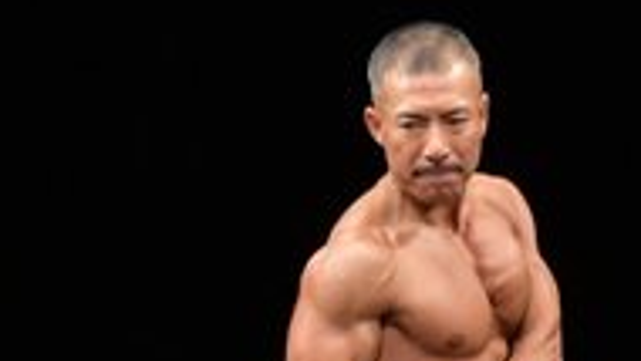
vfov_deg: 1.3
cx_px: 302
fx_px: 15760
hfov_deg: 2.3
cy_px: 526
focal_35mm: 927
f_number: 5.6
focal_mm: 145
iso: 2500
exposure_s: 1/400
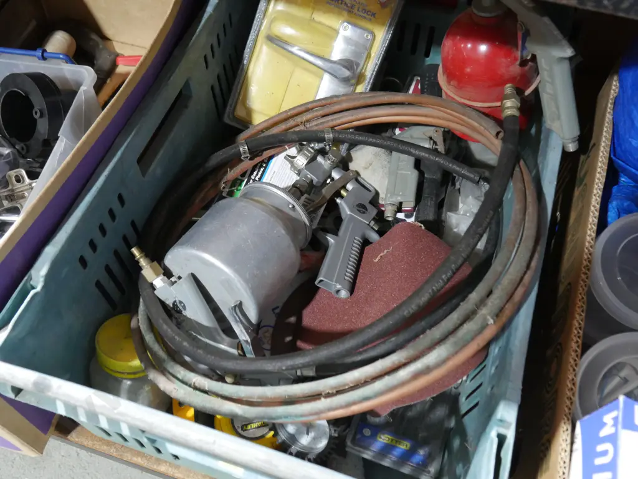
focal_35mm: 36
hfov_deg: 51.3
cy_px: 240
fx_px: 664
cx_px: 319
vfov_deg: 39.7
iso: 3200
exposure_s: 1/50
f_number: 4
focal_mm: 18
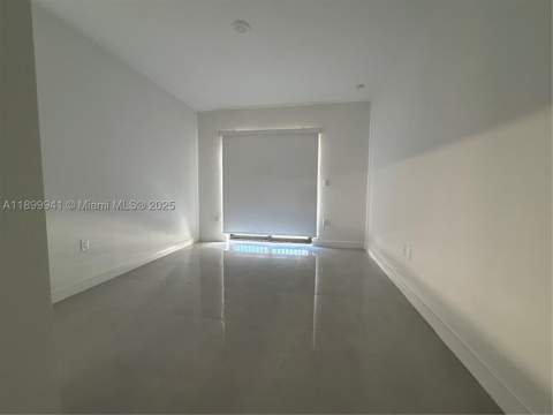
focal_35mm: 14
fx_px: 224
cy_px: 208
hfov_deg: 102.1
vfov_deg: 85.7
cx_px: 276
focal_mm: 2.22
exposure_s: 1/60
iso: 400
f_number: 2.2
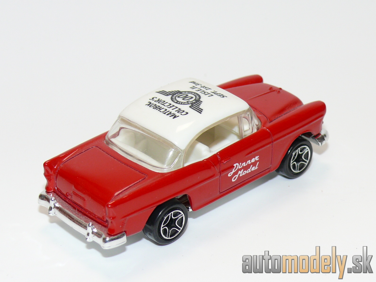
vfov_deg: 14.5
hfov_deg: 19.3
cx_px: 188
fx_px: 1108
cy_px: 141
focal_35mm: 102
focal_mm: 13.4
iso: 100
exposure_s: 1/30
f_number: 4
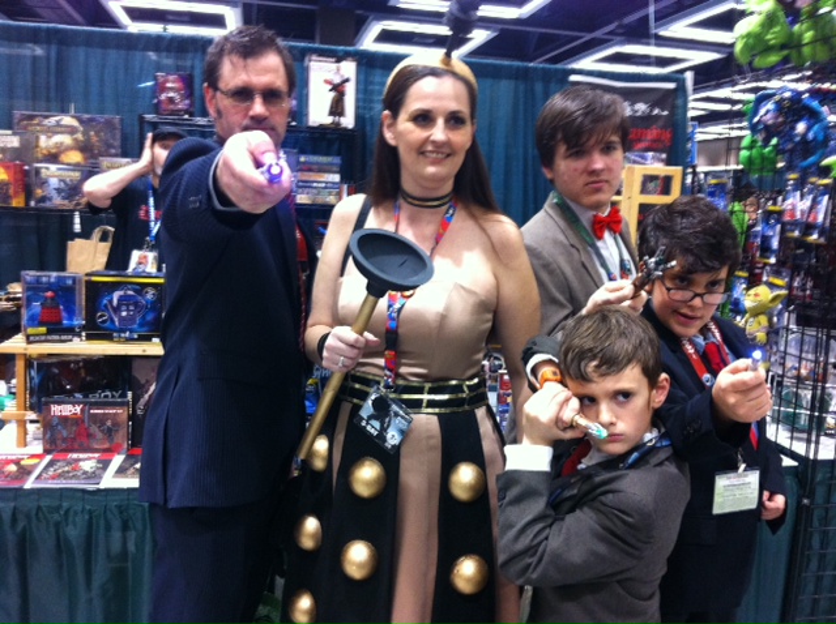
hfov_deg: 52.7
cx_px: 418
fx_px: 844
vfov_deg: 40.6
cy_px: 312
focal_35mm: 35
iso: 250
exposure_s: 1/15
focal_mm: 3.85
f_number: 2.8
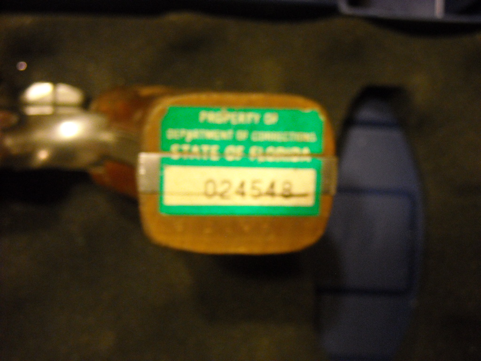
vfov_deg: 19.4
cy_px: 180
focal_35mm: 76
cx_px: 240
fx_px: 1056
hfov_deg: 25.7
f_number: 7.7
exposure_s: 1/8
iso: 475
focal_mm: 12.3
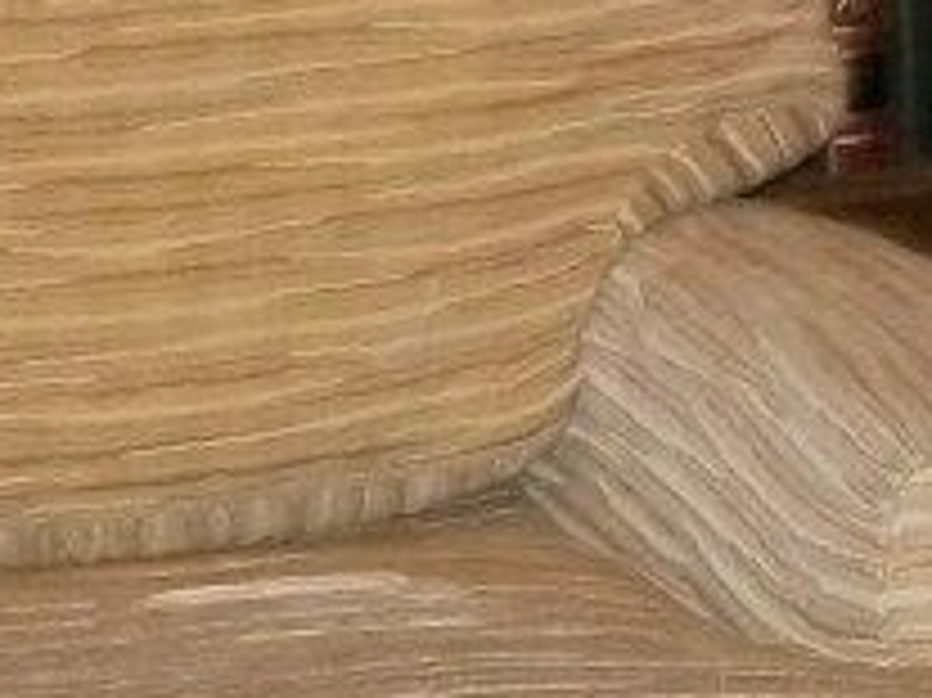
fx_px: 5328
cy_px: 459
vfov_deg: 7.5
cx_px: 1171
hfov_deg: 9.8
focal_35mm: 198
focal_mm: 5.7
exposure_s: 1/30
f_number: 2.9
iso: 250
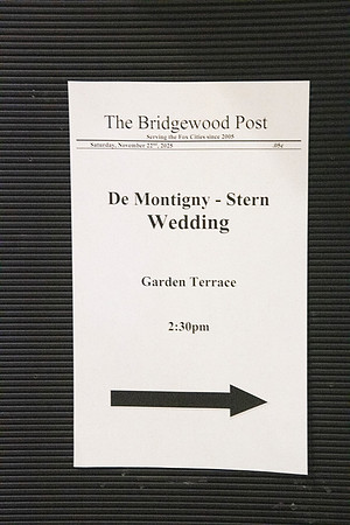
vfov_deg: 15.2
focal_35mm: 135
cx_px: 175
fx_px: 1969
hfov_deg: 10.2
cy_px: 262
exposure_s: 1/25
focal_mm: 135
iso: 20000
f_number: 10
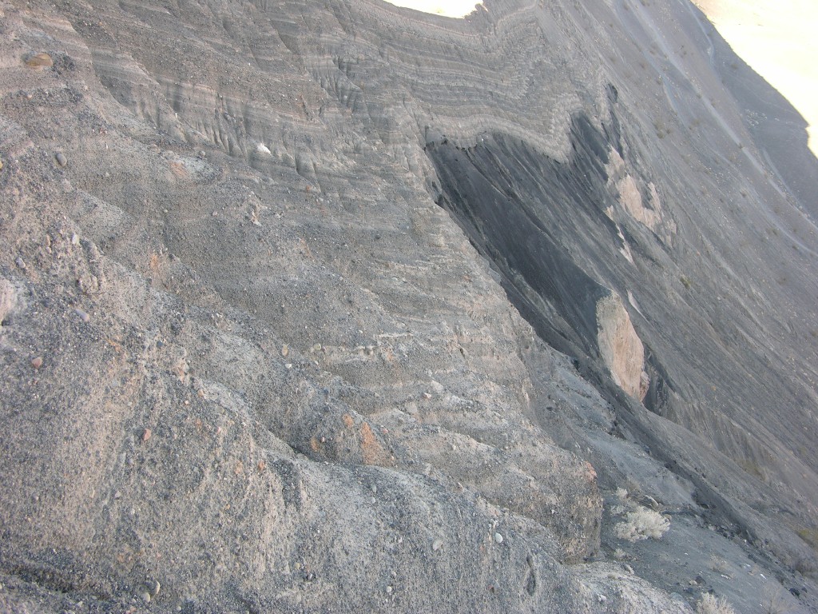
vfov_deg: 36.8
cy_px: 307
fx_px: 922
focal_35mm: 39
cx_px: 409
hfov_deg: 47.9
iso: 50
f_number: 3.2
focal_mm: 10
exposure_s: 1/50.2
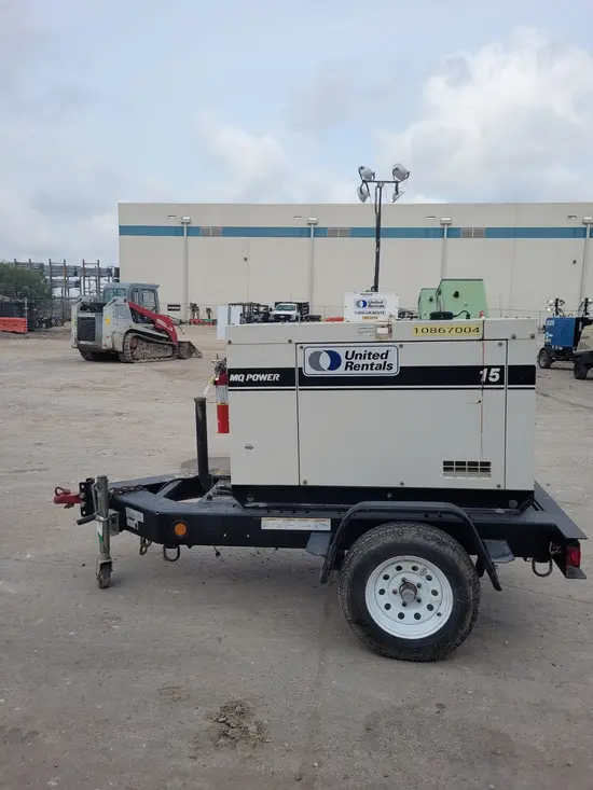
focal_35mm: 26
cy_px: 395
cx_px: 296
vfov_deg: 67.3
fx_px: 594
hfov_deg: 53.1
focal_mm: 5.4
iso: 40
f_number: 1.8
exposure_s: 1/2234
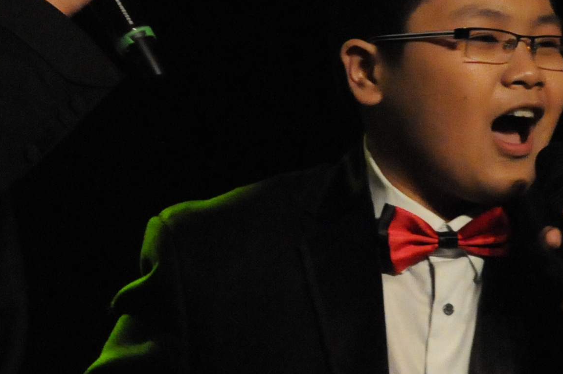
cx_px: 307
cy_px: 143
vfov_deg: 1.6
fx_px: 13527
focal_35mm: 866
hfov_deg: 2.4
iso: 3200
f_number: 5.6
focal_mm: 155
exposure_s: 1/125
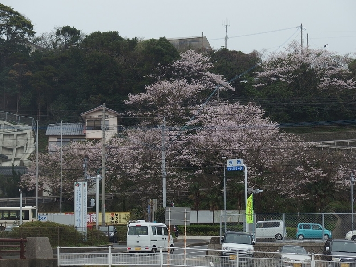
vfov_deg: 13.8
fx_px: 1100
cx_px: 178
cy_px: 134
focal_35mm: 107
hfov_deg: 18.4
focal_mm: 19
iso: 100
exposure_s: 1/500
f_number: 4
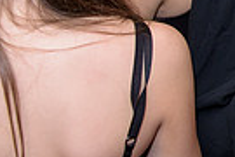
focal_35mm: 103
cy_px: -86
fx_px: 672
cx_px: 397
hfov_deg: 17.0
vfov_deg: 12.6
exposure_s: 1/125
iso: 1600
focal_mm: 24
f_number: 3.2
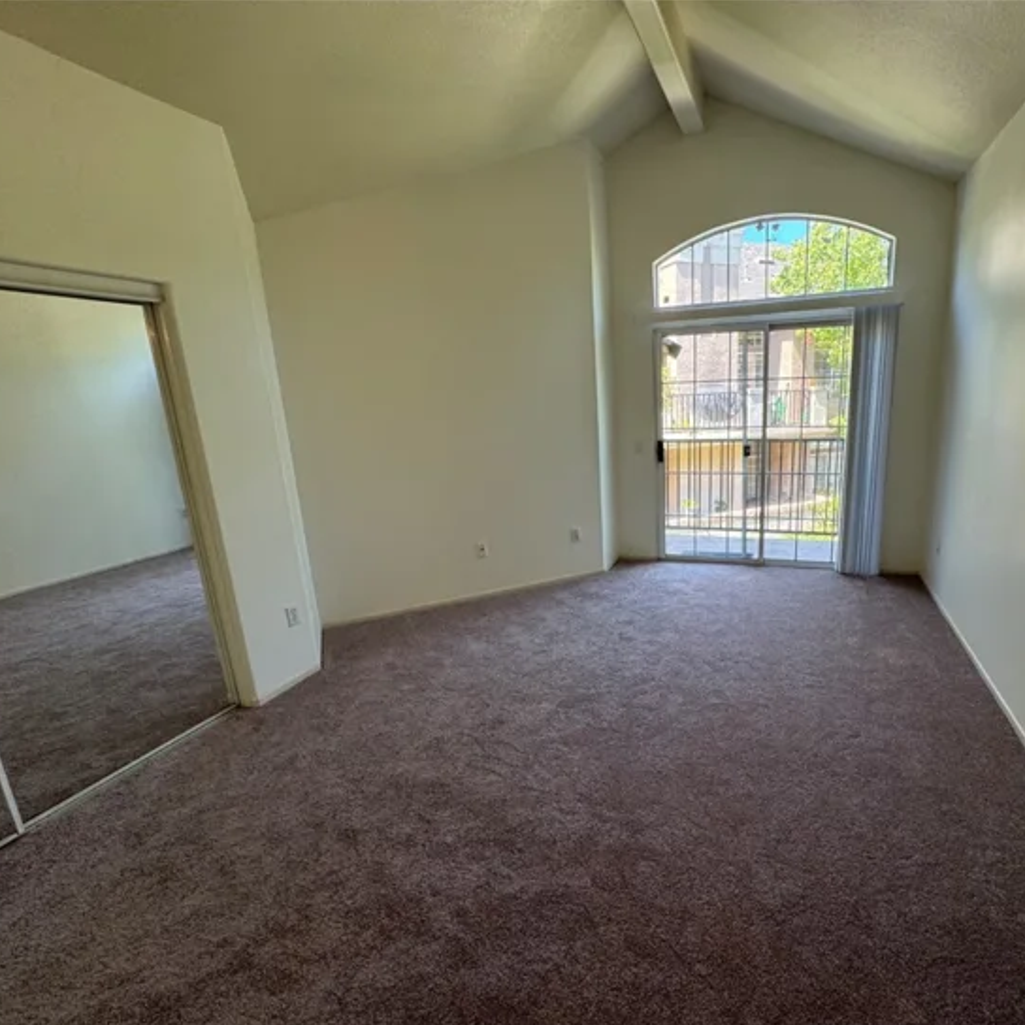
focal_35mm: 17
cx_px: 615
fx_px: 570
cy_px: 526
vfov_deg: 84.0
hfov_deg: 82.9
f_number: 2.2
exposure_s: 1/120
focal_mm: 2.22
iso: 100
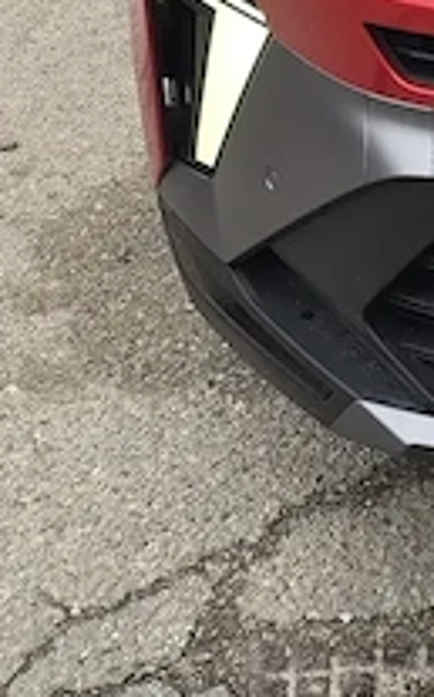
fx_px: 2238
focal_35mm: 118
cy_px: -77
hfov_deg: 10.9
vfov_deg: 17.1
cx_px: 538
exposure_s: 1/180
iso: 20
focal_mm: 6.3
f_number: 1.7
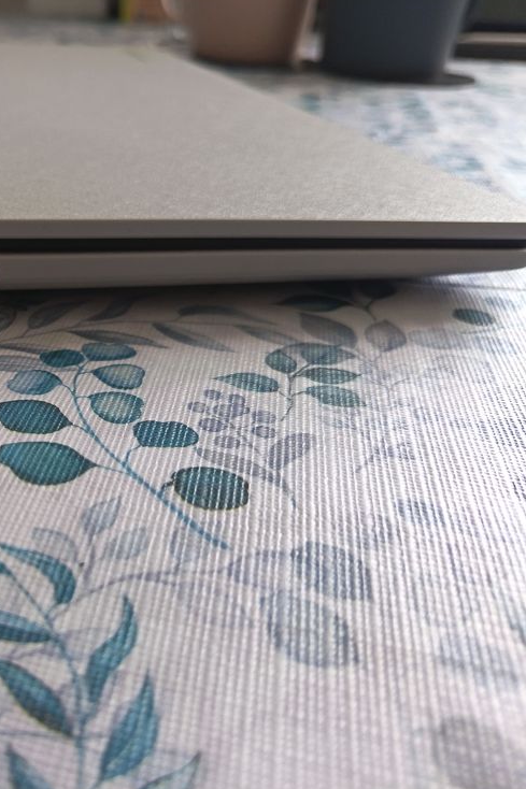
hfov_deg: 35.6
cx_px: 14
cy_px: 394
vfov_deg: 55.8
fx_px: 745
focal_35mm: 34
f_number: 1.75
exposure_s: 1/33.3
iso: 1197
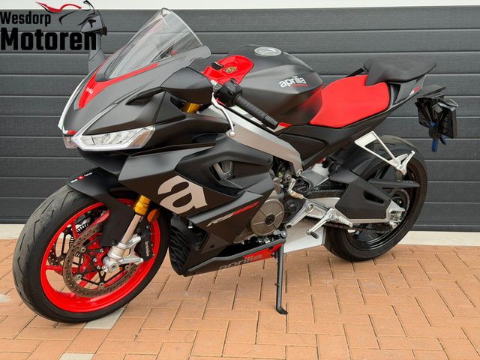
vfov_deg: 30.3
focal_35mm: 48
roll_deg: -0.7
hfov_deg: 39.7
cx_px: 240
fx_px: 666
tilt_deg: -7.7
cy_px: 180
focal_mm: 6.76
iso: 80
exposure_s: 1/466
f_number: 1.78
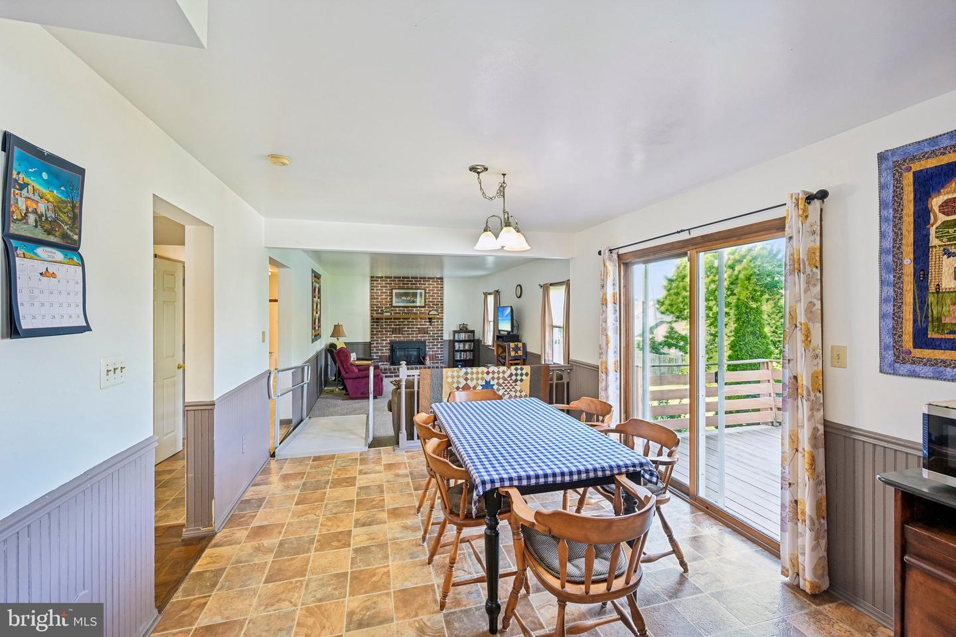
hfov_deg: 100.4
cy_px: 318
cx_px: 478
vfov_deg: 77.3
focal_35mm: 15
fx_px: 398
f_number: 8
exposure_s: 1/10
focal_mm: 15
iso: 400
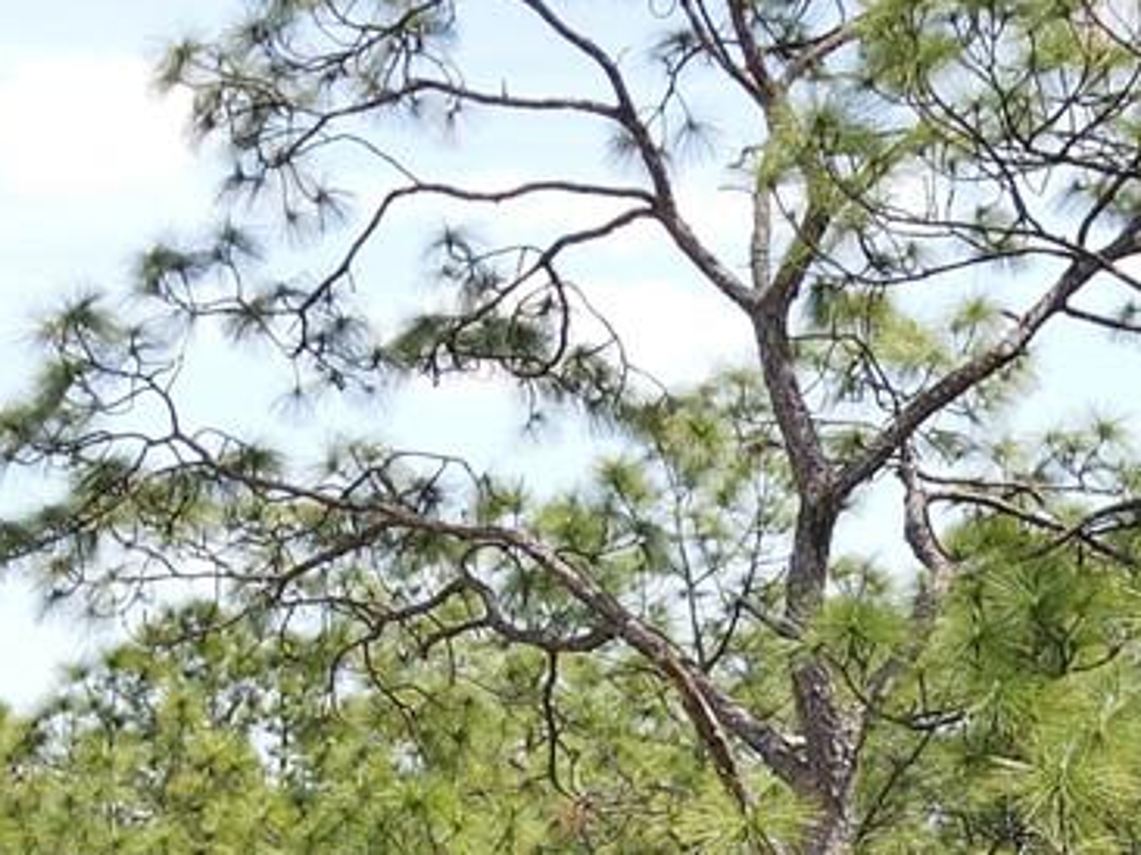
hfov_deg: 18.5
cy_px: 1417
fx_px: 3459
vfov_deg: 13.0
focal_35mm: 105
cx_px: 966
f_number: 2.8
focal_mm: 4.5
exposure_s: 1/320
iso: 100
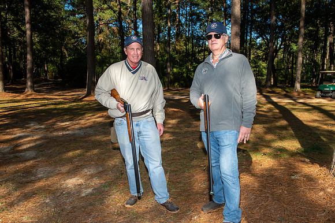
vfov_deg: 46.4
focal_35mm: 28
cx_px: 168
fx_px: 260
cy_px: 112
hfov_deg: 65.5
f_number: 7.1
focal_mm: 28
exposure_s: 1/200
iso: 125
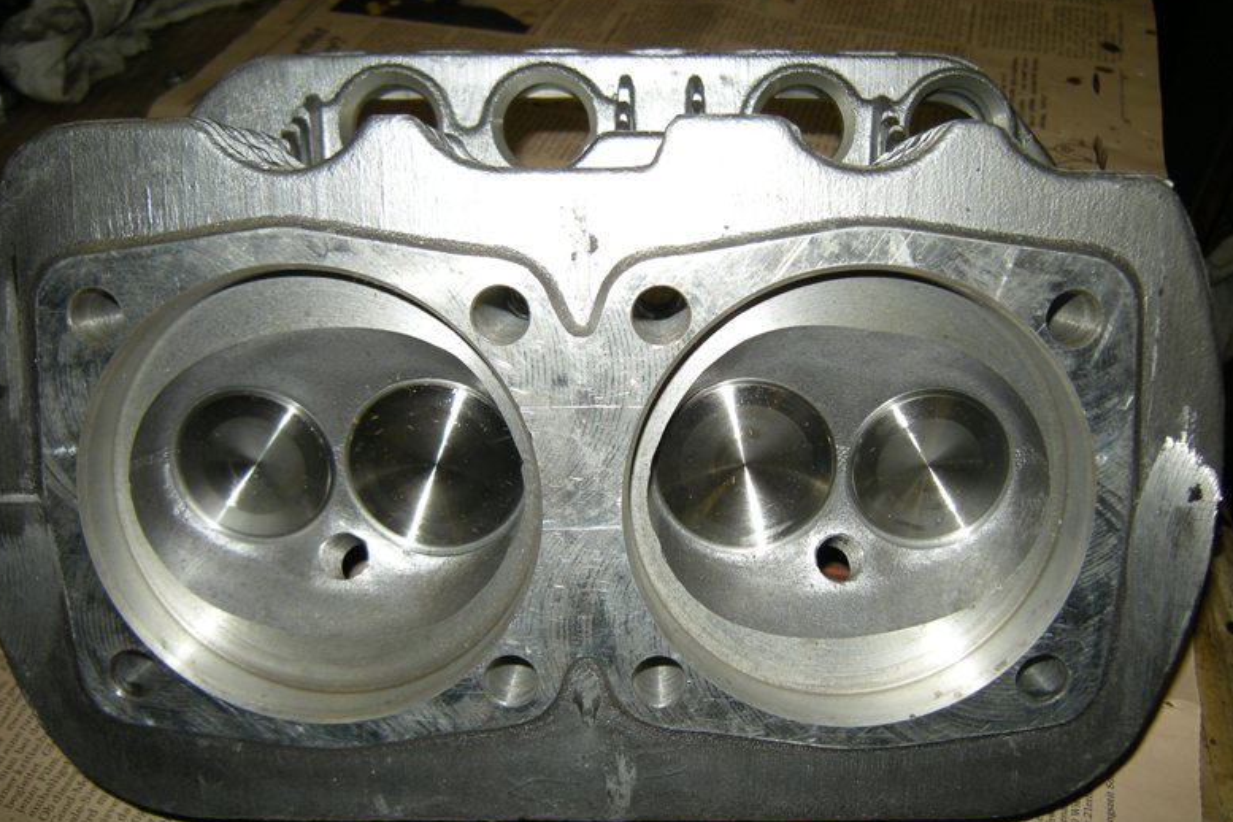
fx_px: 1027
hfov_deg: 61.9
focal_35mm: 30
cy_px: 454
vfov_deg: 43.5
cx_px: 609
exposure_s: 1/60
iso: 64
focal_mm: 4.7
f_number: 2.8
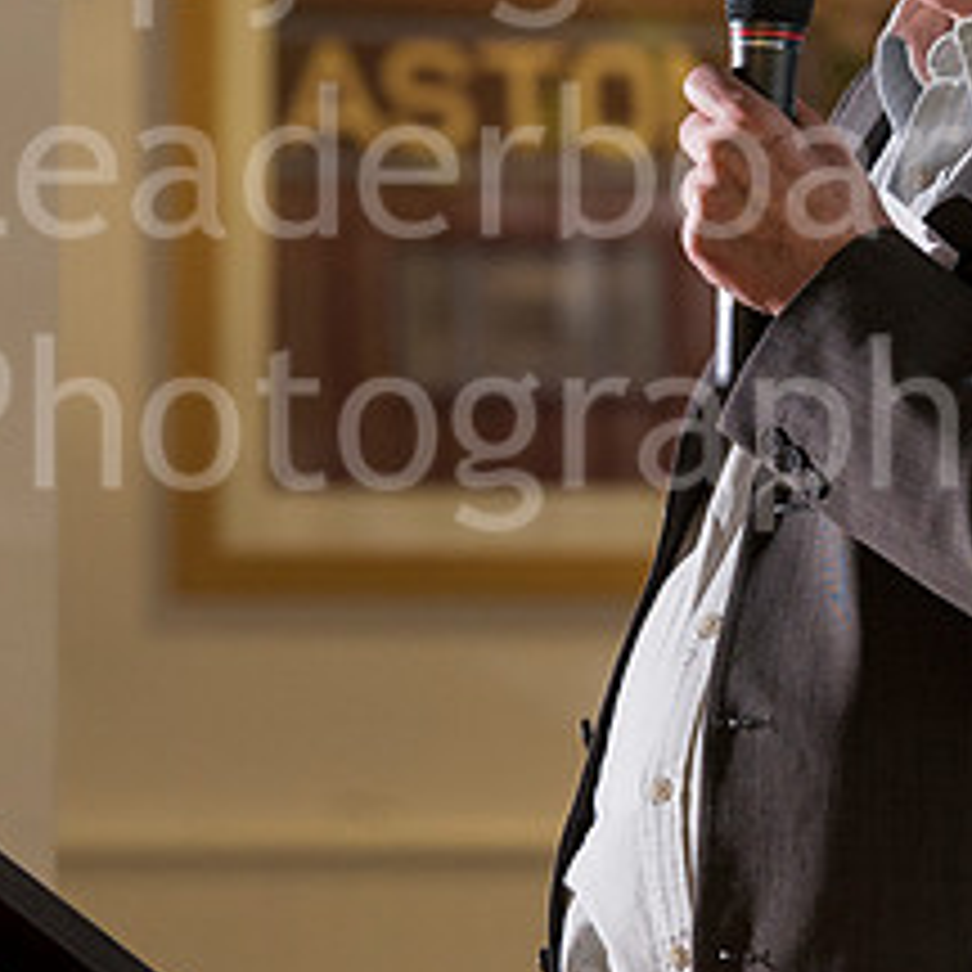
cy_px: 205
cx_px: 500
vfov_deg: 5.7
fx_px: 9785
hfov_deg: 5.7
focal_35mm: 308
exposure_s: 1/200
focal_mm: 135
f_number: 5
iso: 1250
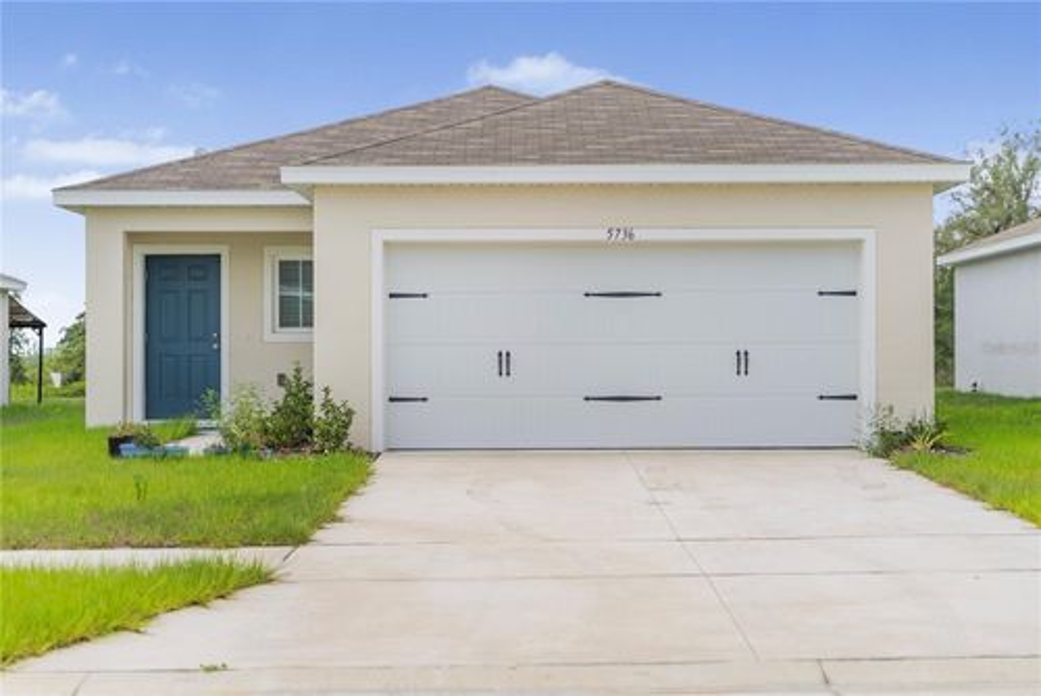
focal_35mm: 56
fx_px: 1620
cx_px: 520
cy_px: 348
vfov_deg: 24.2
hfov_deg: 35.6
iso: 64
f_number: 2.8
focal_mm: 56
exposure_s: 1/1250
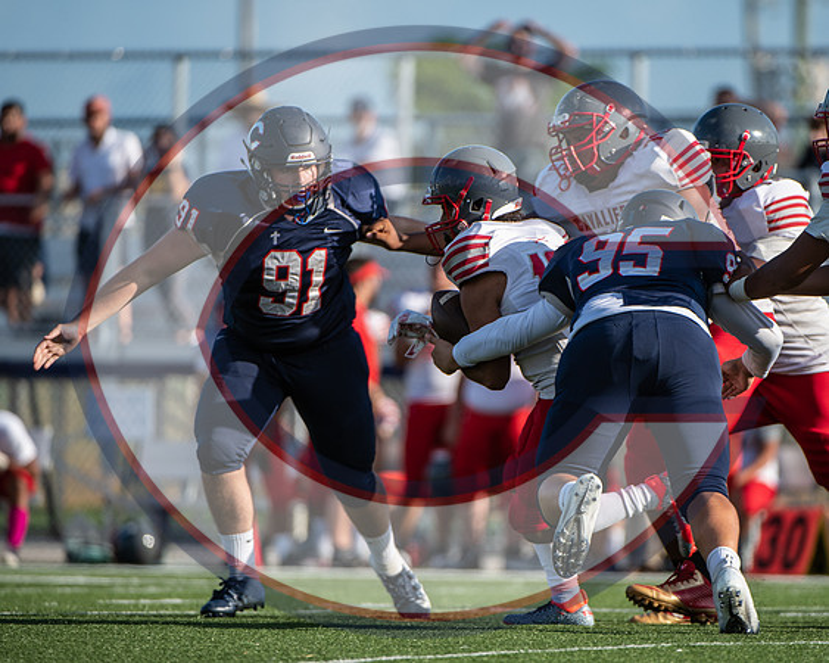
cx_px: 491
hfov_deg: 4.2
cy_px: 359
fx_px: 11230
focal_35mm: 458
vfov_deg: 3.4
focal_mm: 350
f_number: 4
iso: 100
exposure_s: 1/1000
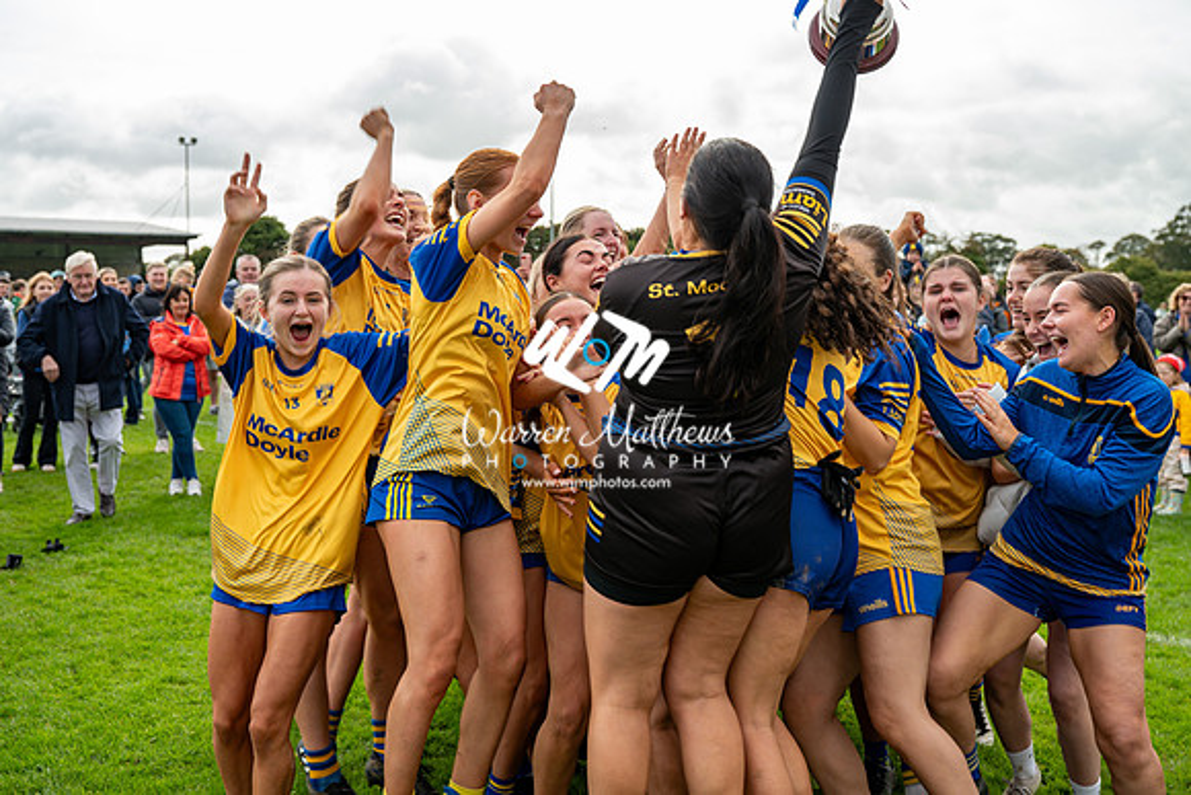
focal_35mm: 44
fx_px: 1456
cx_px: 596
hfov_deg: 44.5
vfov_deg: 30.5
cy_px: 398
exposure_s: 1/250
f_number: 5
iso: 100
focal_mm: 44
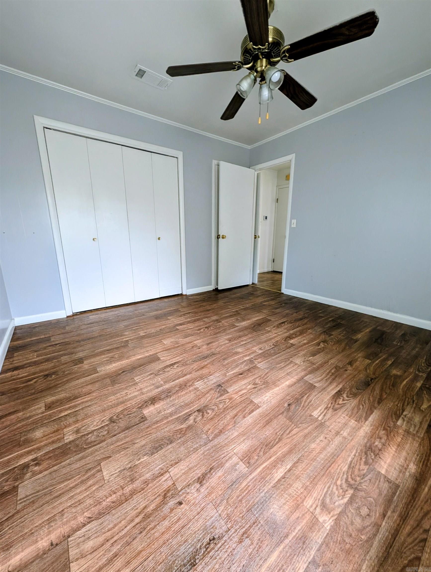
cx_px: 216
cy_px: 286
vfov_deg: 110.5
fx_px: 199
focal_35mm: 12
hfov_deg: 94.6
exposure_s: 1/34.2
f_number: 1.7
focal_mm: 2.02
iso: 337
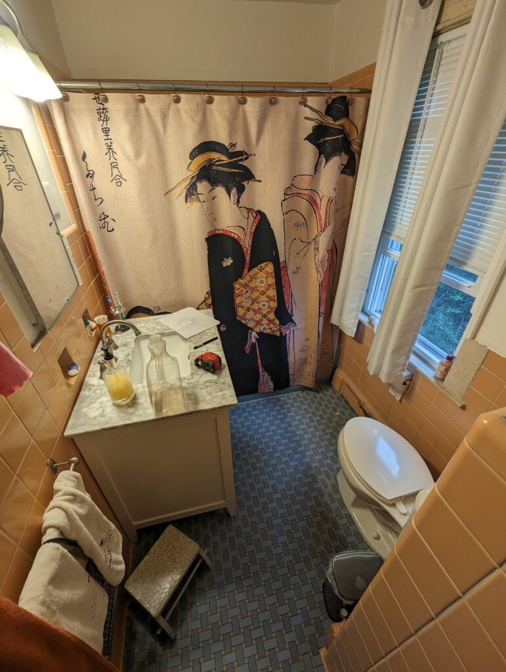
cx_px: 253
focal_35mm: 13
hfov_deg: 90.1
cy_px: 336
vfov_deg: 106.1
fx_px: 253
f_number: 2.2
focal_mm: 1.95
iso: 49
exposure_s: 1/120
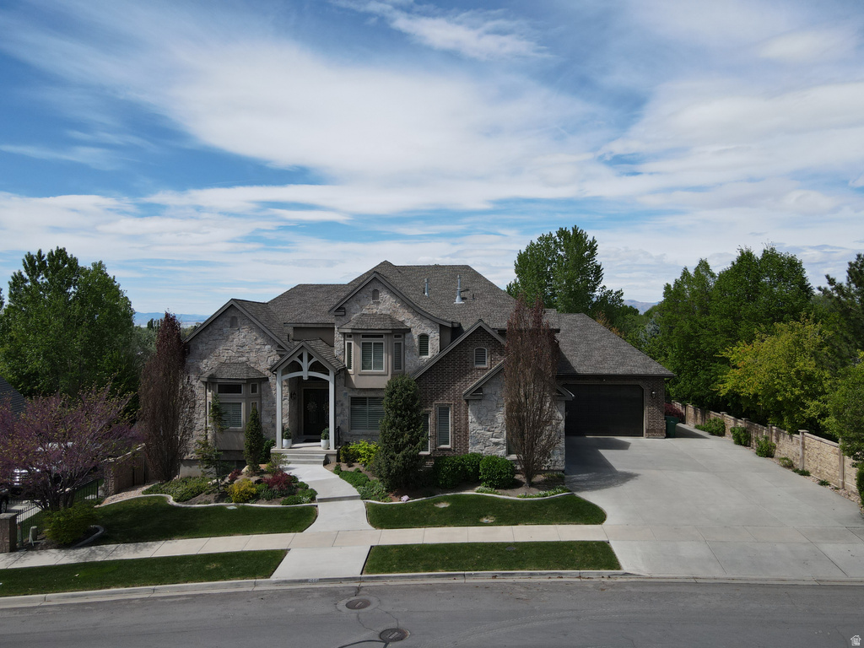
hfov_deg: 71.6
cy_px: 324
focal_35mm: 24
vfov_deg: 56.8
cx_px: 432
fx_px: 599
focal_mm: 4.5
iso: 100
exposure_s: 1/1000
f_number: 2.8
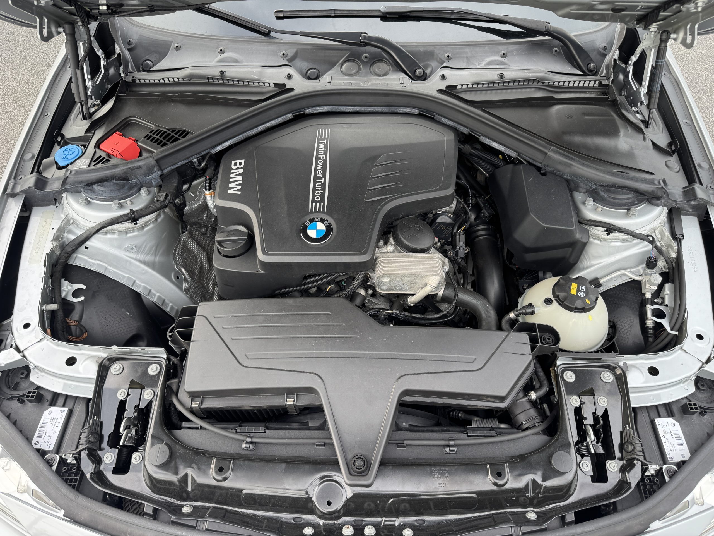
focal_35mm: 24
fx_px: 495
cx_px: 357
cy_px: 268
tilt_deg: -55.4
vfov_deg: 56.8
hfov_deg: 71.6
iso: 80
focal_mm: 6.76
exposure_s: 1/185
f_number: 1.78
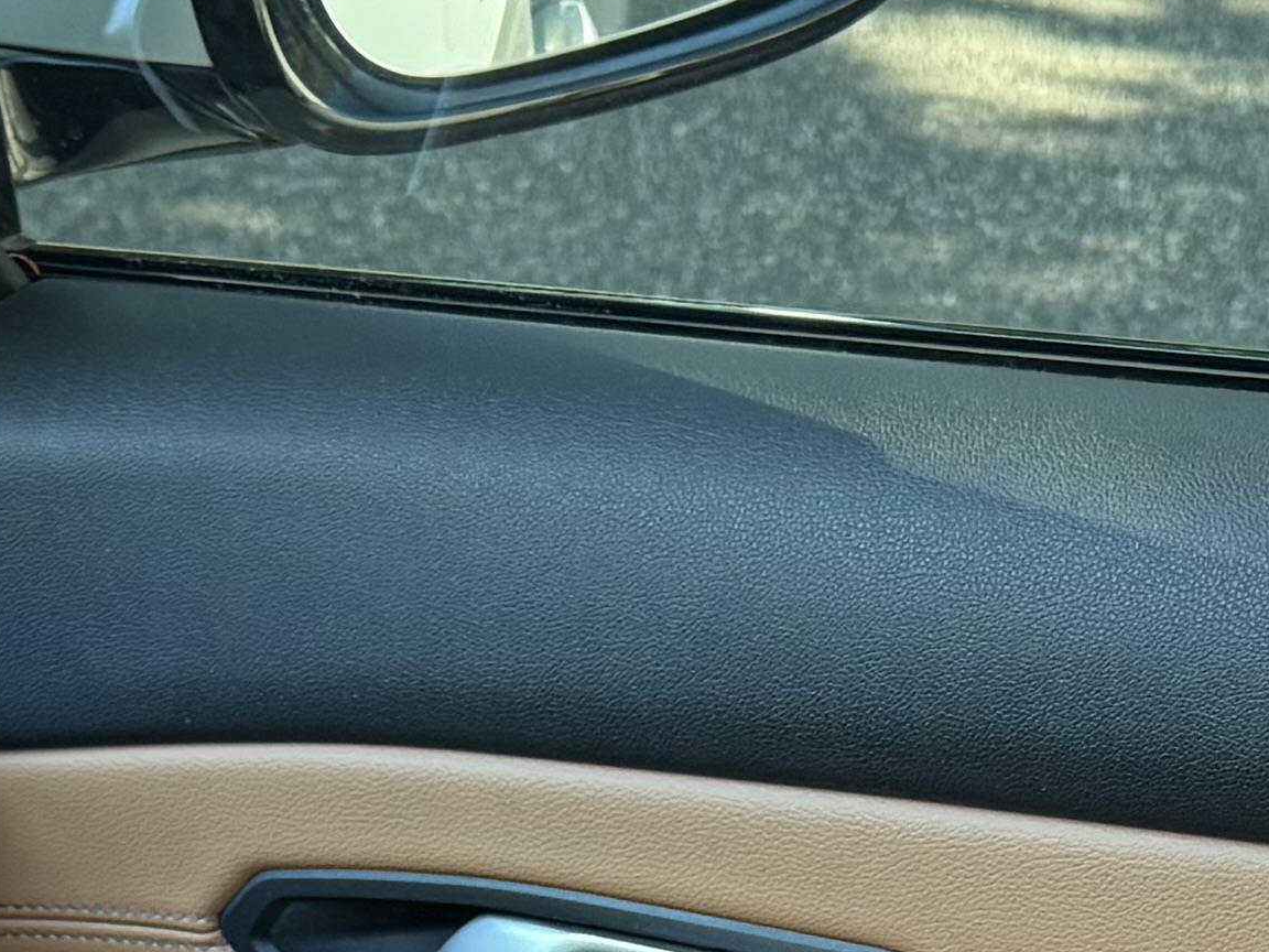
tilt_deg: -33.6
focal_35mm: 119
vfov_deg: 11.3
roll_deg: +2.5
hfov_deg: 16.5
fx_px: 4362
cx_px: 822
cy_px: 1884
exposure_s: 1/81
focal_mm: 6.76
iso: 160
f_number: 1.78
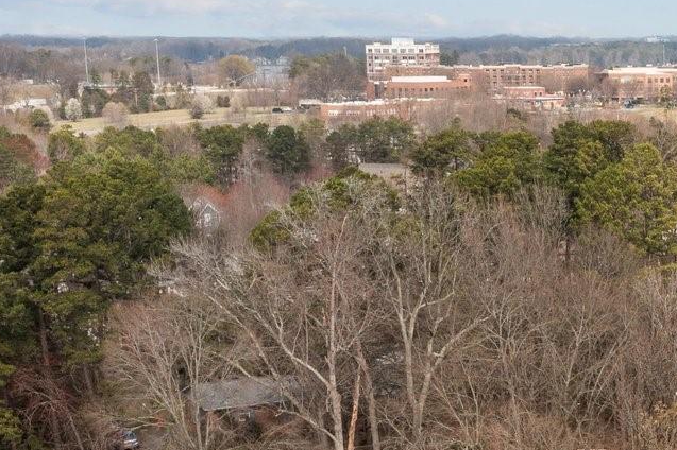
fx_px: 1692
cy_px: 392
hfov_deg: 20.7
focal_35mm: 90
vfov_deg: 15.0
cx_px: 867
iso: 100
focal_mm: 10.26
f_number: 5.6
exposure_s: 1/500
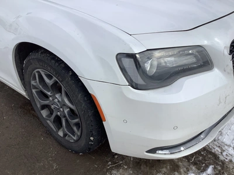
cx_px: 117
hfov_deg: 58.4
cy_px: 88
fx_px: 210
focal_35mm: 31
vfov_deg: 45.4
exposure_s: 1/2037
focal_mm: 3.3
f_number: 2.4
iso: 25
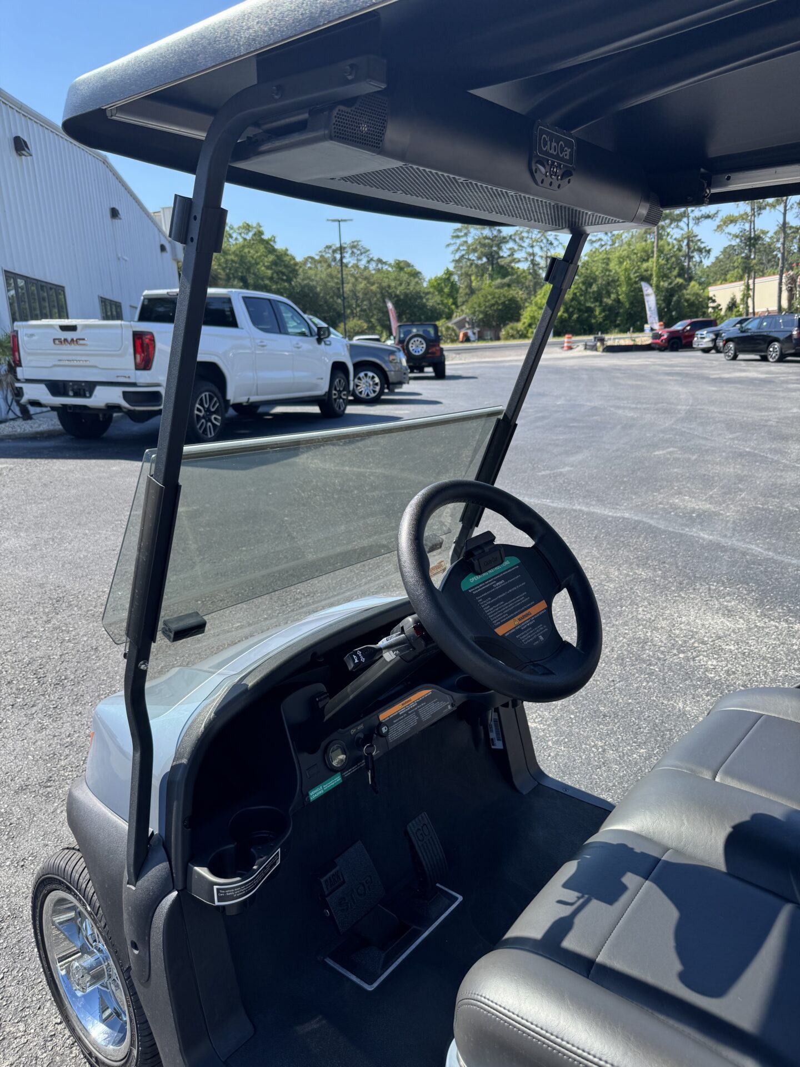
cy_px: 534
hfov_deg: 56.8
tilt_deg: -13.7
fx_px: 740
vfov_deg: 71.6
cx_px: 400
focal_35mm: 24
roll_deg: +2.9
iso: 80
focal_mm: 6.76
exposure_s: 1/1560
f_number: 1.78
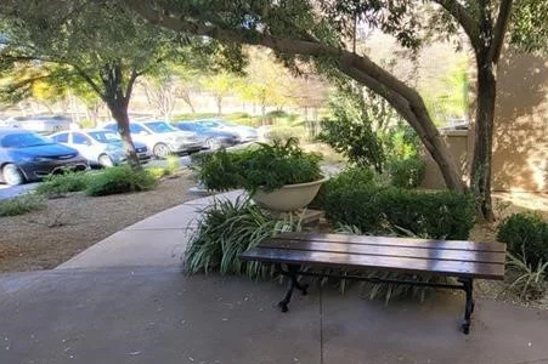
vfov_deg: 52.9
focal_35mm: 24
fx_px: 365
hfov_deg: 69.9
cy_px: 209
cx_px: 397
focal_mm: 2.2
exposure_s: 1/124
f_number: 2.2
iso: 64
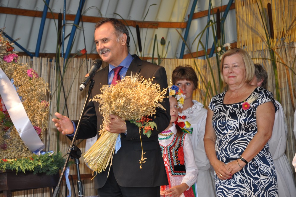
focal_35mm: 158
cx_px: 148
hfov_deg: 13.1
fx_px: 1293
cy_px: 98
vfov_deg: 8.7
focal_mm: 105
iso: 320
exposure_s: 1/125
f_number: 5.6
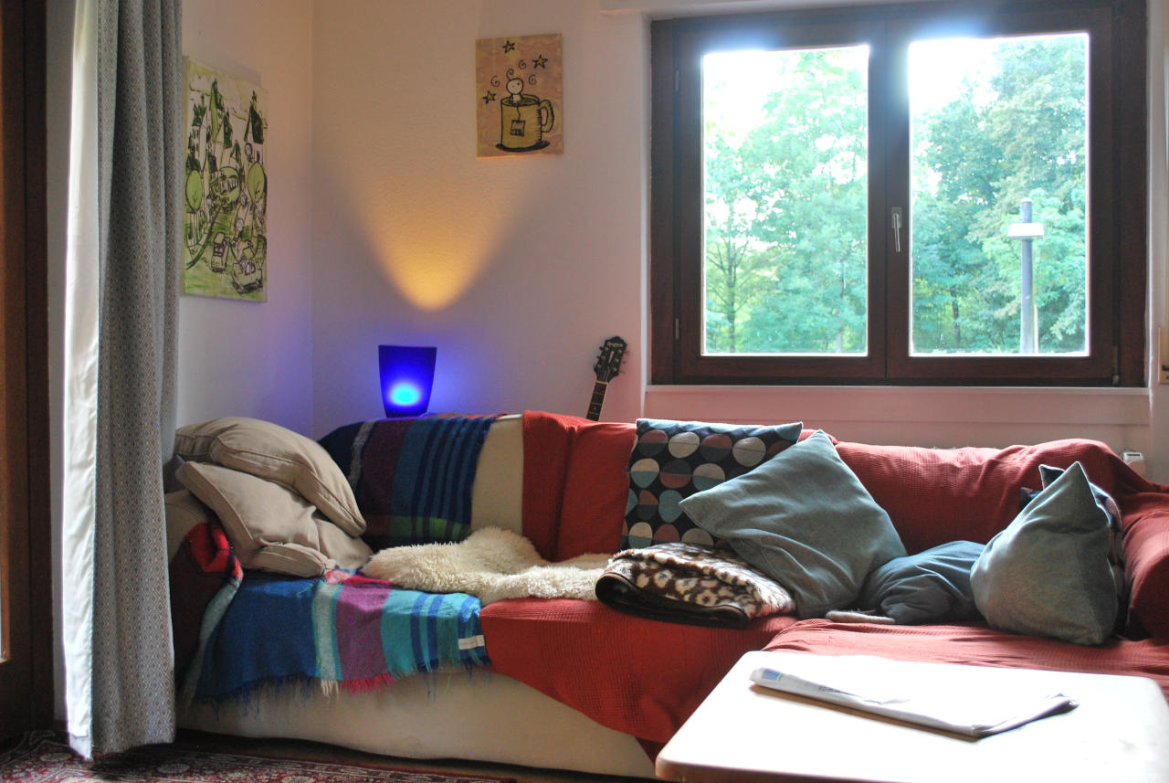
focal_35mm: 42
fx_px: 1366
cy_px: 392
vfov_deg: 32.0
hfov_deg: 46.3
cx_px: 584
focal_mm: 28
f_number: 4.5
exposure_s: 1/15
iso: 400
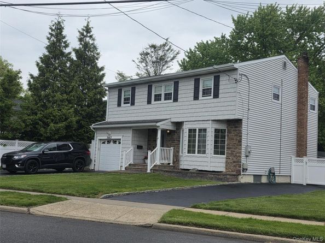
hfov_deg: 44.8
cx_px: 162
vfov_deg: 34.3
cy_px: 122
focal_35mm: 42
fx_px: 394
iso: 40
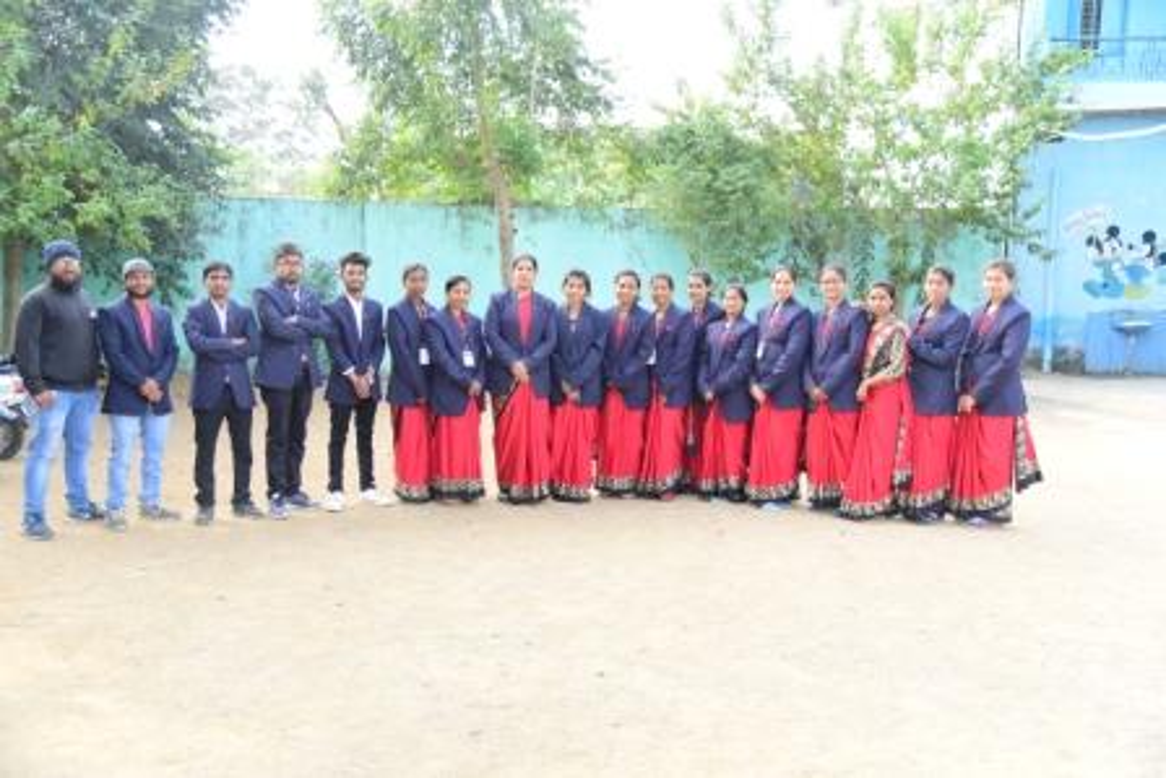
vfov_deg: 35.1
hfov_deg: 50.7
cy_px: 389
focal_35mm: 38
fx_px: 1231
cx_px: 583
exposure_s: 1/125
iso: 200
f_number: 4
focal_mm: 38
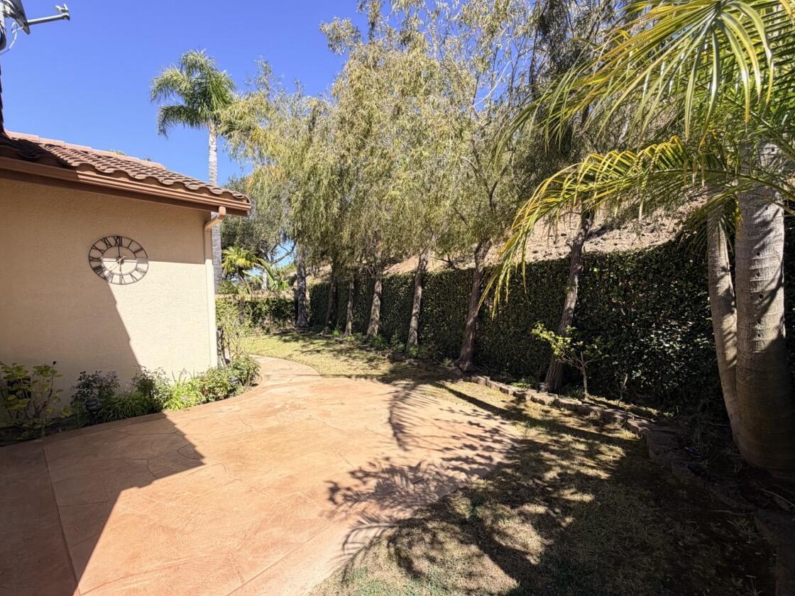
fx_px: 367
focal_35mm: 16
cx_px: 415
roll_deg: +0.3
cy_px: 319
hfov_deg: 94.4
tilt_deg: -4.0
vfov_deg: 78.0
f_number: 2.2
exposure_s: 1/770
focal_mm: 2.22
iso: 32
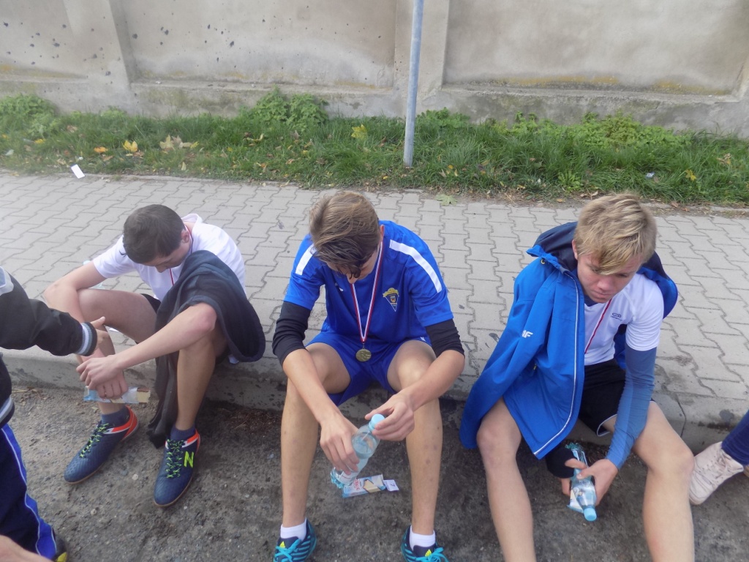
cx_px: 374
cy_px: 281
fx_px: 498
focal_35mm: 23
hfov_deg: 73.9
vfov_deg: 58.9
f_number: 3.1
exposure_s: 1/200
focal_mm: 4
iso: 80
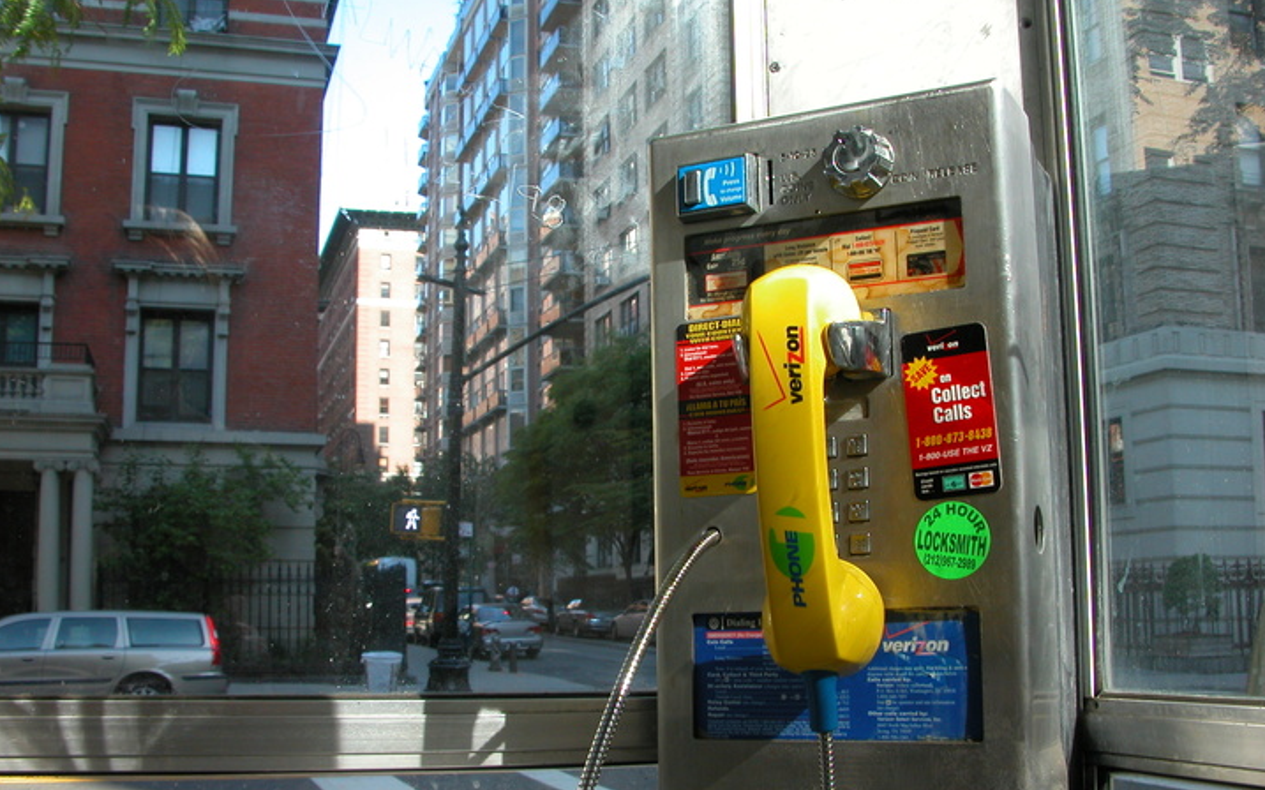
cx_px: 623
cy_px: 457
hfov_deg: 48.2
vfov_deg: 31.2
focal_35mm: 41
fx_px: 1413
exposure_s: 1/57.1
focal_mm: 8.9
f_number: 6.3
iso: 100
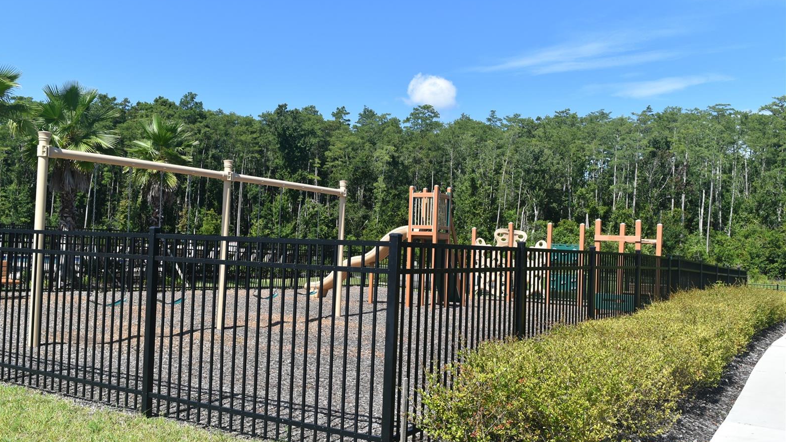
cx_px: 389
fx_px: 730
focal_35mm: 35
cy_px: 227
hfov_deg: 56.6
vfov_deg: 33.7
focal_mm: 22
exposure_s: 1/320
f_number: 9
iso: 200
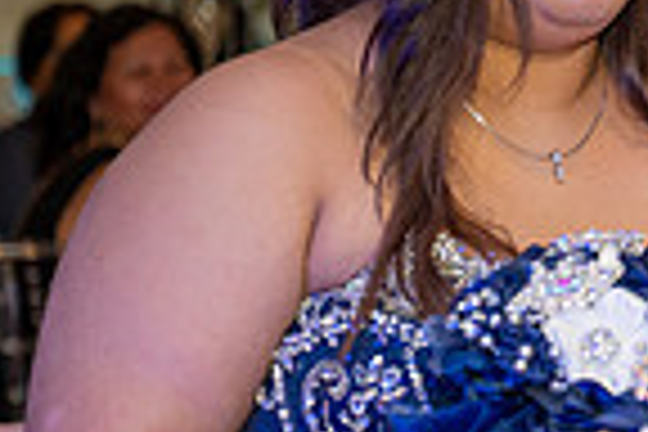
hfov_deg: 7.1
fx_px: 5076
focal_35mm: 282
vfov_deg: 4.9
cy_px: 263
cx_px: 1192
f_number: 3.2
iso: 1000
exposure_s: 1/200
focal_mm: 70
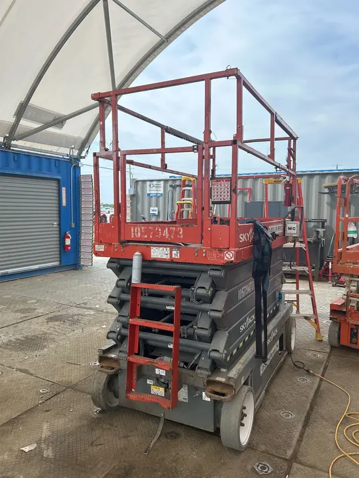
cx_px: 180
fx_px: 359
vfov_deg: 67.3
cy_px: 239
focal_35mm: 26
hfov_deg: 53.1
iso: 50
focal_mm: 5.7
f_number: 1.5
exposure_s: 1/2299
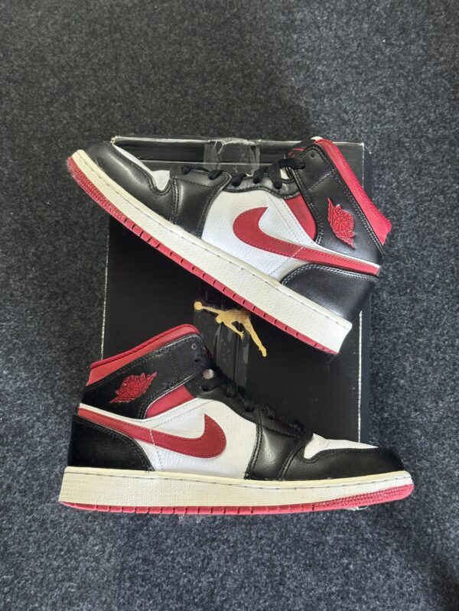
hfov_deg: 30.3
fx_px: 848
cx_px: 230
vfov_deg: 39.6
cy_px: 306
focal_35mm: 48
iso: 200
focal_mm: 6.86
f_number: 1.78
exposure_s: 1/33
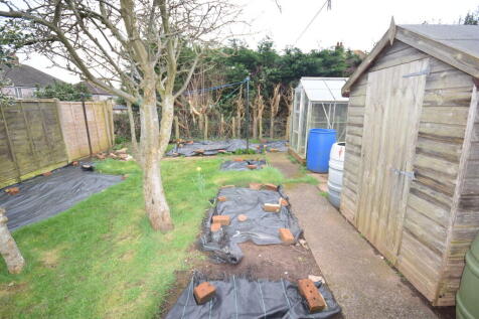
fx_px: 219
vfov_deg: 72.0
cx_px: 240
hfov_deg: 95.0
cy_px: 160
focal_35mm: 16
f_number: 5.6
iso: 450
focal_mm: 11
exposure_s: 1/125
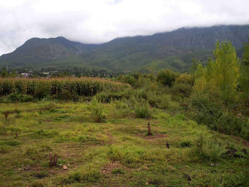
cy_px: 94
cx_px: 124
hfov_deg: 51.4
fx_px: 259
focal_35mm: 36
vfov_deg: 39.7
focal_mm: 6.3
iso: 64
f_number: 3.5
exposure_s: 1/335
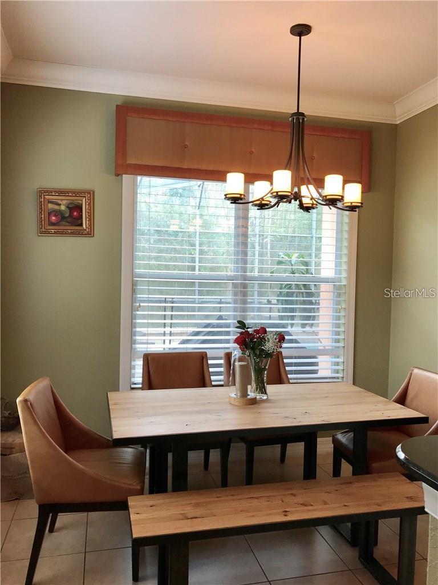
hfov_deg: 49.7
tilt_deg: -0.5
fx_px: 472
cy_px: 292
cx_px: 219
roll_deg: -1.1
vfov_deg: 63.4
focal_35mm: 28
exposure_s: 1/40
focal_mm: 3.99
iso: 25
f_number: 1.8
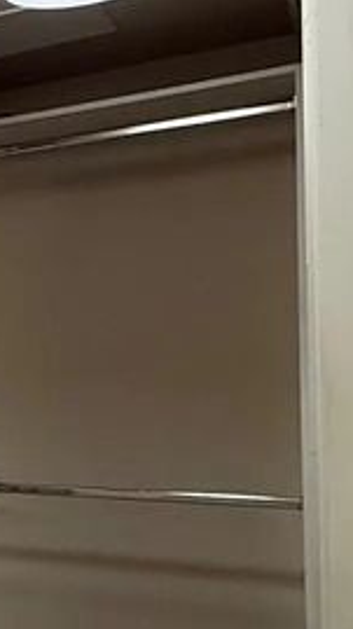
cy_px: 369
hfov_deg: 14.8
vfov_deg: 35.9
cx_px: -444
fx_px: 967
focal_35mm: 58
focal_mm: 2.22
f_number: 2.2
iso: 320
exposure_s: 1/60
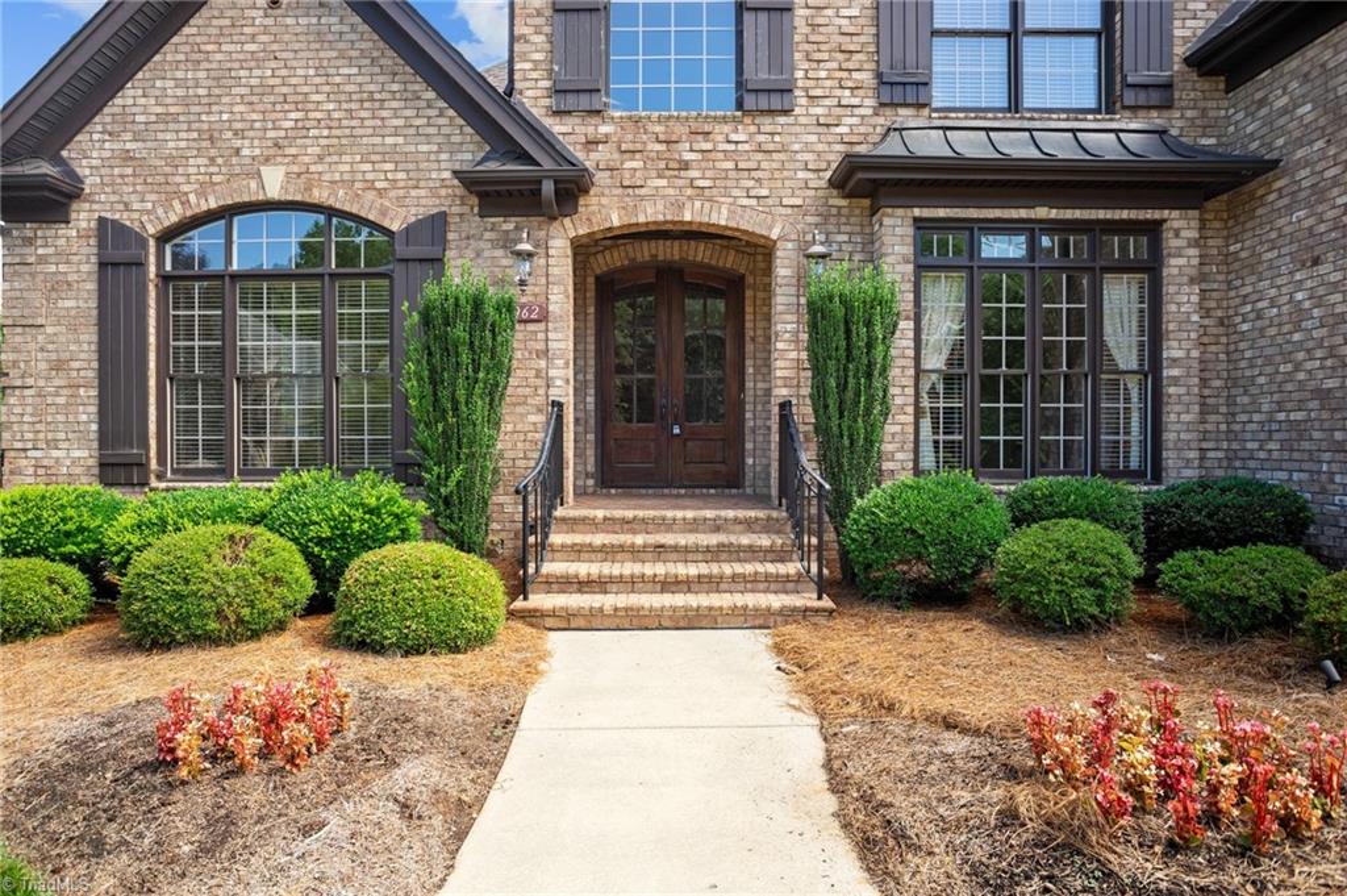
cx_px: 674
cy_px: 448
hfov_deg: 81.2
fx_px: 785
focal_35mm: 21
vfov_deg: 59.4
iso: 320
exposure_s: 1/250
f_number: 6.3
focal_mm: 21
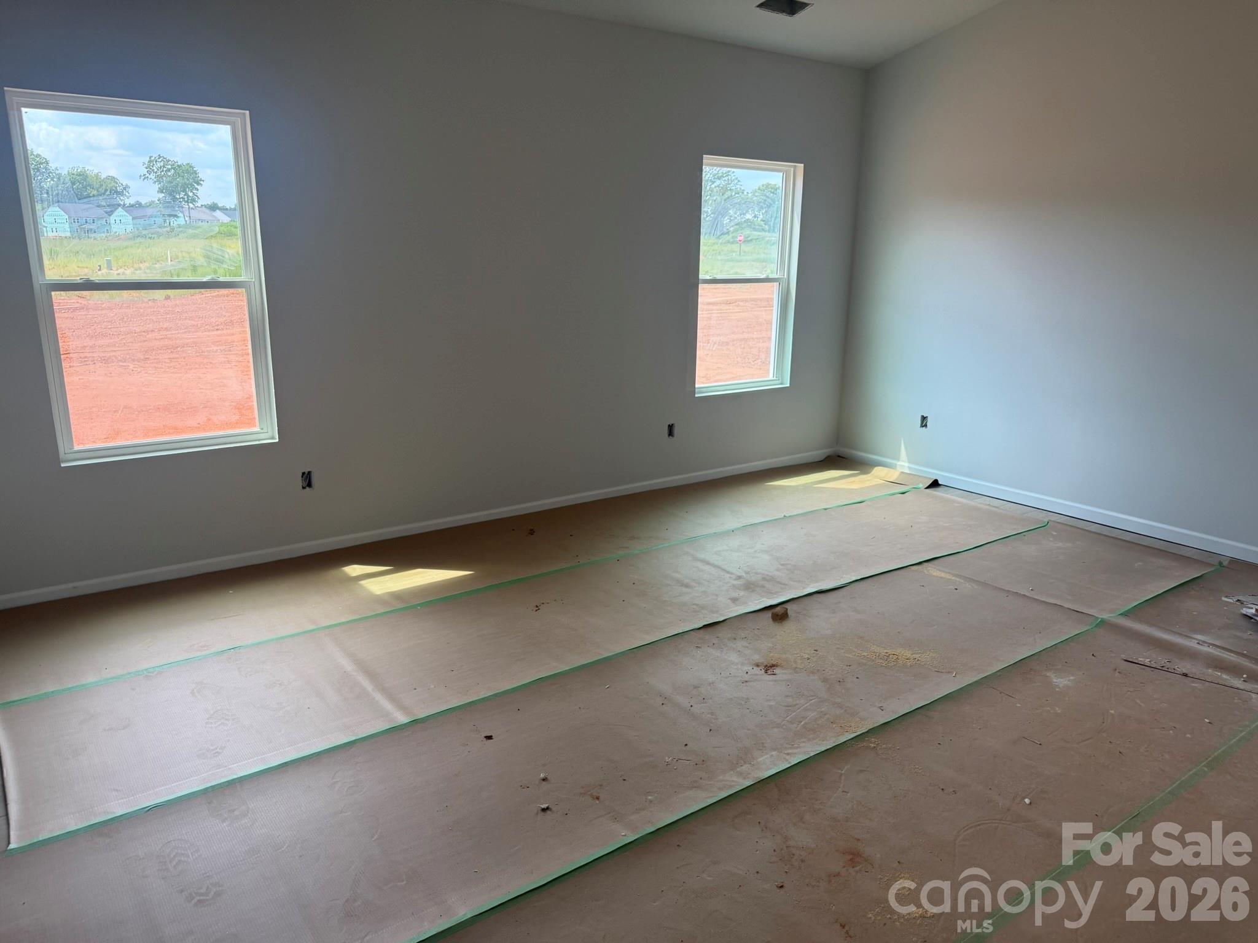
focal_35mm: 24
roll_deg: -0.3
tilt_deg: -14.1
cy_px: 472
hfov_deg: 71.6
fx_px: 872
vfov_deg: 56.8
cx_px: 629
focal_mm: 6.76
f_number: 1.78
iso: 100
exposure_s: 1/299
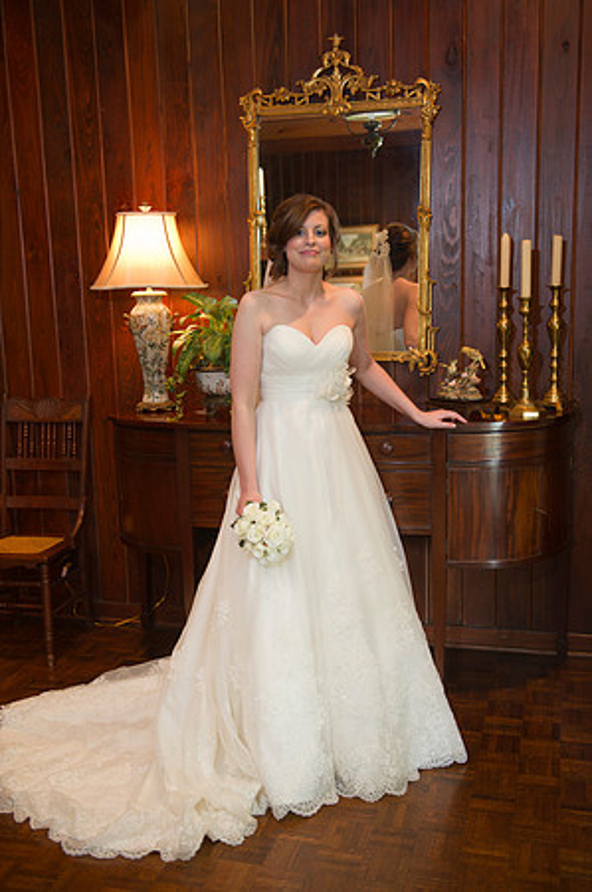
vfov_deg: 50.7
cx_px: 296
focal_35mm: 38
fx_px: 939
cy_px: 446
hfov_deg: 35.0
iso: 1250
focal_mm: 38
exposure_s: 1/100
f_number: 2.8
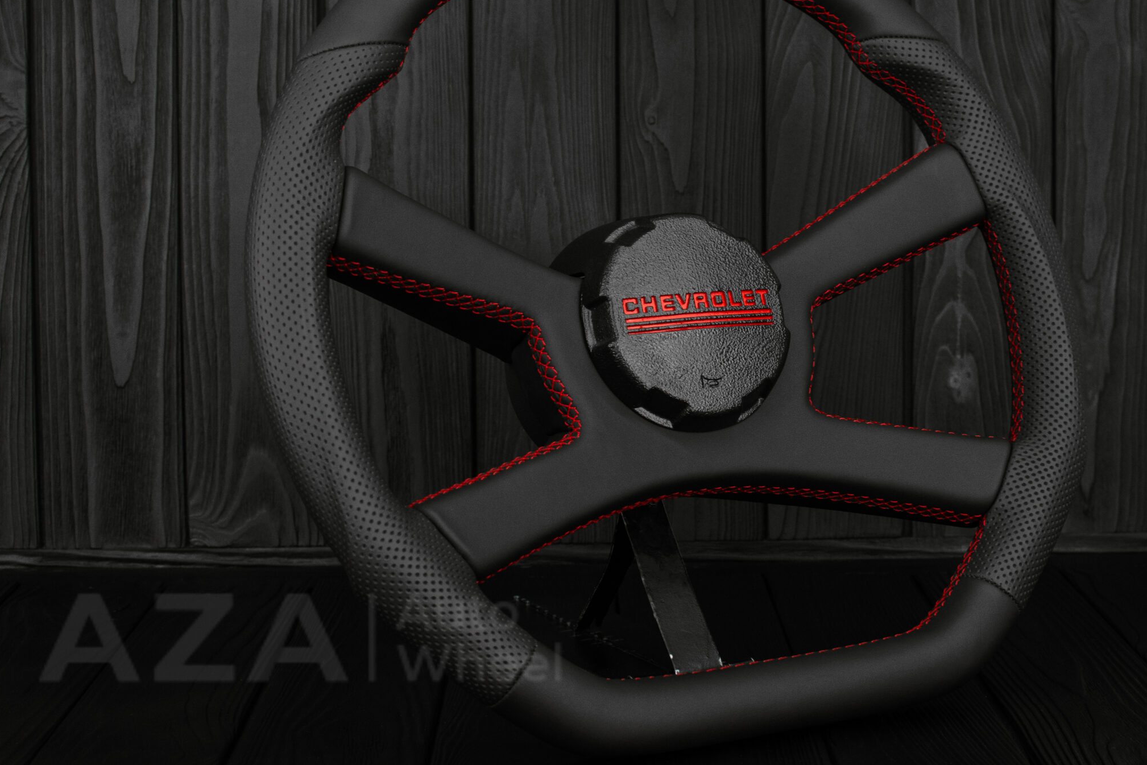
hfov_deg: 30.2
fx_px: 2123
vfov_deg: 20.4
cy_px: 315
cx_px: 679
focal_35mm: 67
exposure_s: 1/125
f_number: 6.3
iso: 500
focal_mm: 35
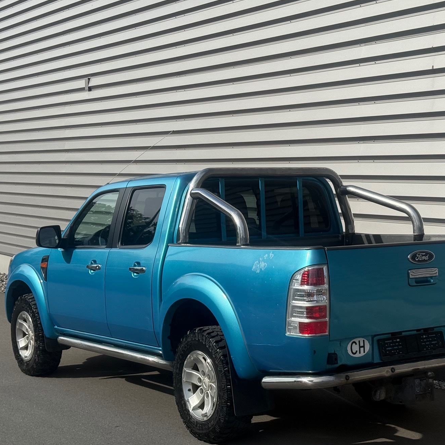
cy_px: 222
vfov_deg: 26.5
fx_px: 945
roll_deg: -0.3
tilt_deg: -2.9
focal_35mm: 65
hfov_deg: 26.4
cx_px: 269
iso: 80
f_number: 1.78
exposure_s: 1/6024
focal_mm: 6.76
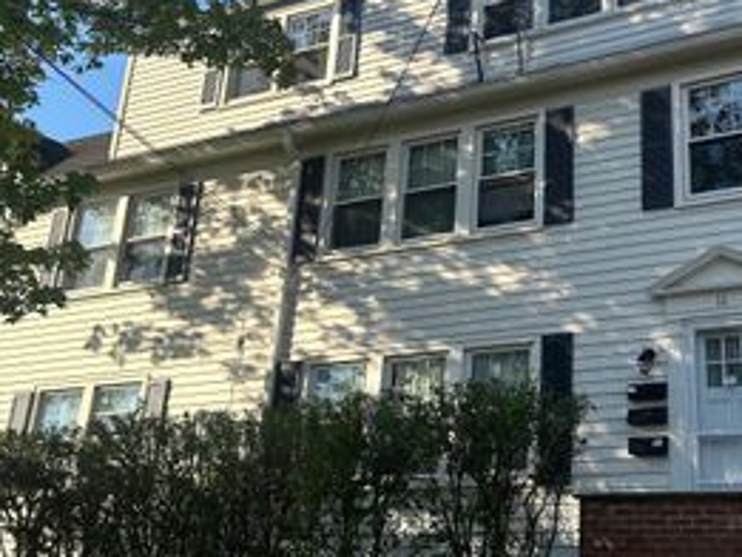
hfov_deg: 40.0
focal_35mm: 46
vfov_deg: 31.3
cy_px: 183
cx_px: 566
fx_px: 986
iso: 80
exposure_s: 1/2410
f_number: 1.78
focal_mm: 6.86
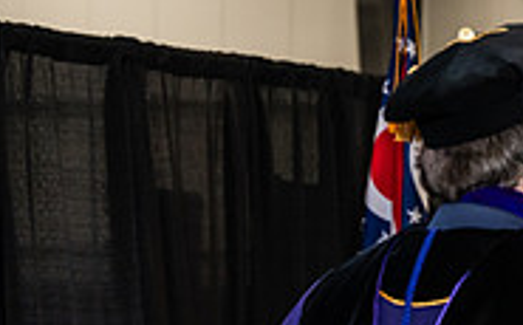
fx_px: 3188
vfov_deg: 5.8
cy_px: 471
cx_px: 744
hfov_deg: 9.2
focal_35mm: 224
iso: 1250
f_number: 4.5
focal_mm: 70
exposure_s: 1/200
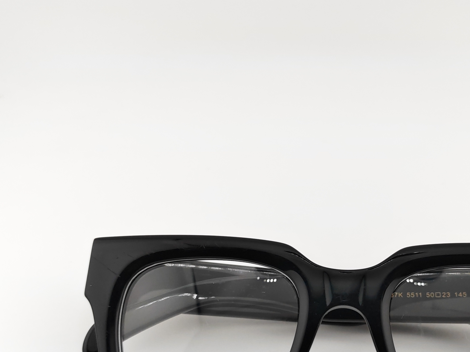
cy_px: 260
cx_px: 306
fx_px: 611
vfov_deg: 31.7
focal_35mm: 45
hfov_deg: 41.6
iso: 1000
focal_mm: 6.12
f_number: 1.9
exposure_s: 1/400
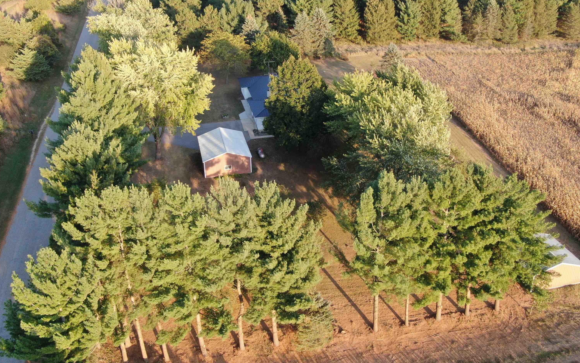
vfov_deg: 32.8
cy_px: 165
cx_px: 294
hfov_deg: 50.4
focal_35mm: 39
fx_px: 616
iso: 100
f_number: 3.3
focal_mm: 6.08
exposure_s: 1/100
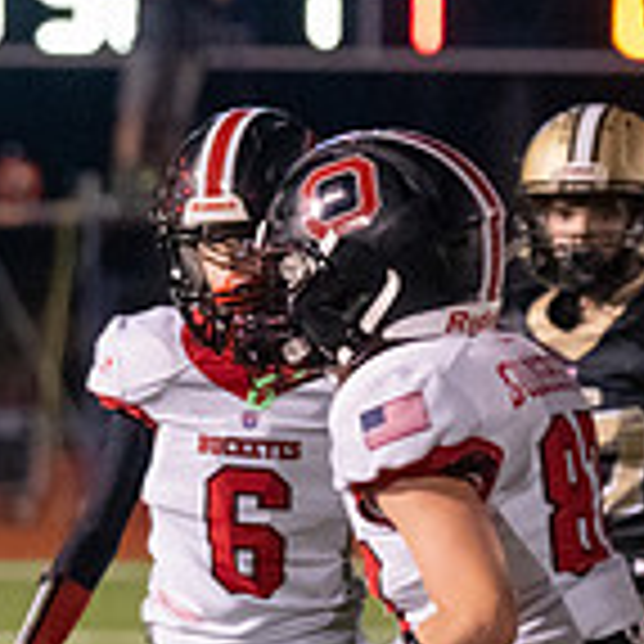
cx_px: -371
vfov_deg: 3.2
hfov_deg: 3.2
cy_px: 775
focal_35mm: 549
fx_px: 11555
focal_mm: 118
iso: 6400
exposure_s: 1/1250
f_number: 2.8
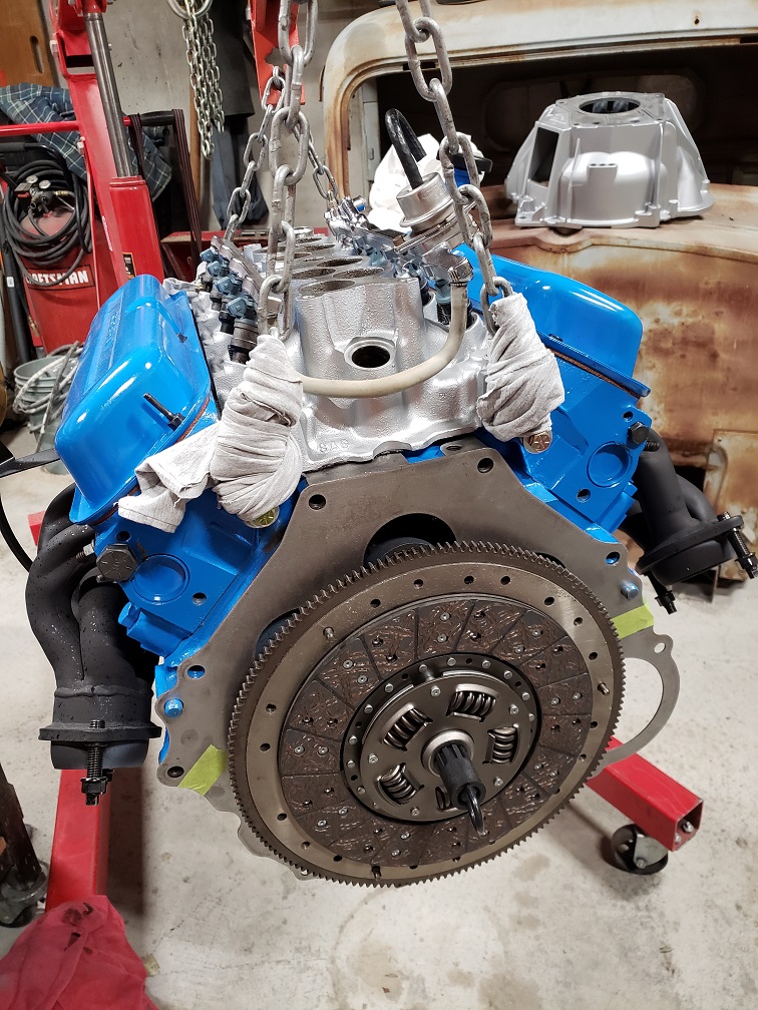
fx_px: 759
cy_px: 505
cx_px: 379
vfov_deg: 67.3
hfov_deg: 53.1
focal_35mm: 26
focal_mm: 4.3
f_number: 1.5
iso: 250
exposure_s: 1/40
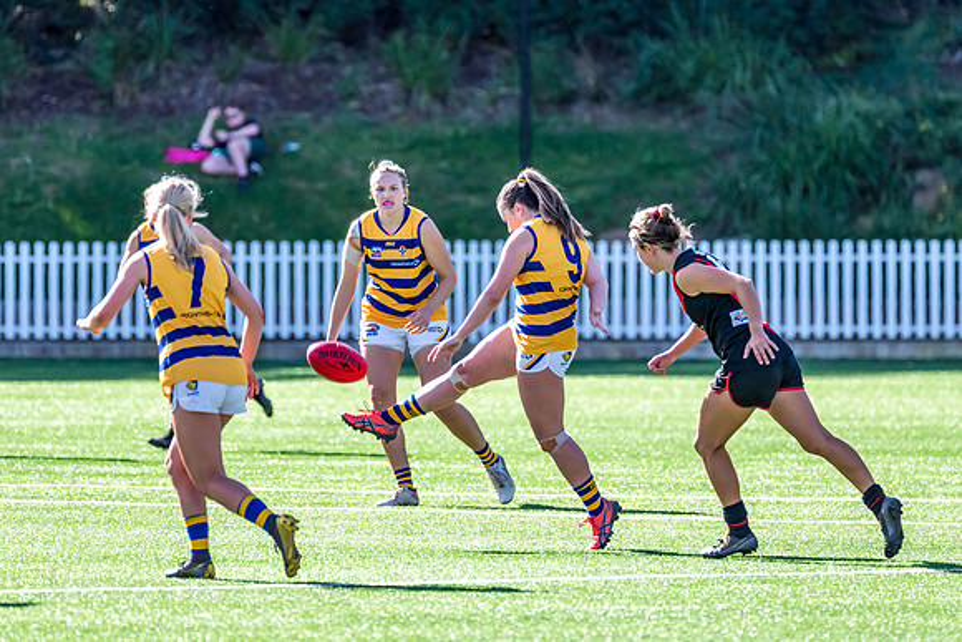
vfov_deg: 2.6
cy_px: 256
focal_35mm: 526
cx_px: 465
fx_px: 14072
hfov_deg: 3.9
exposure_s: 1/1600
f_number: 7.1
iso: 800
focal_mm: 420
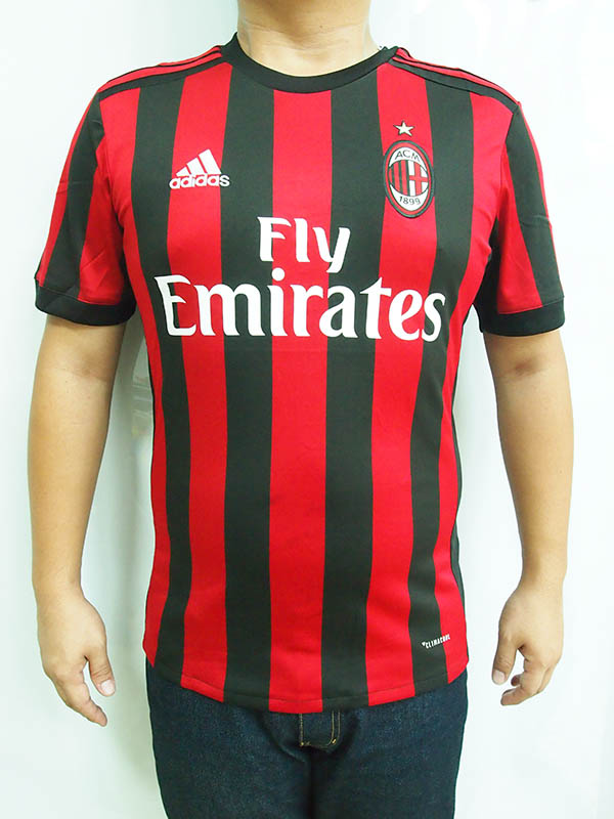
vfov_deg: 63.4
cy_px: 410
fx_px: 662
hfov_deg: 49.7
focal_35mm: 28
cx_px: 307
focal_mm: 14
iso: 1600
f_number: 8
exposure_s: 1/15
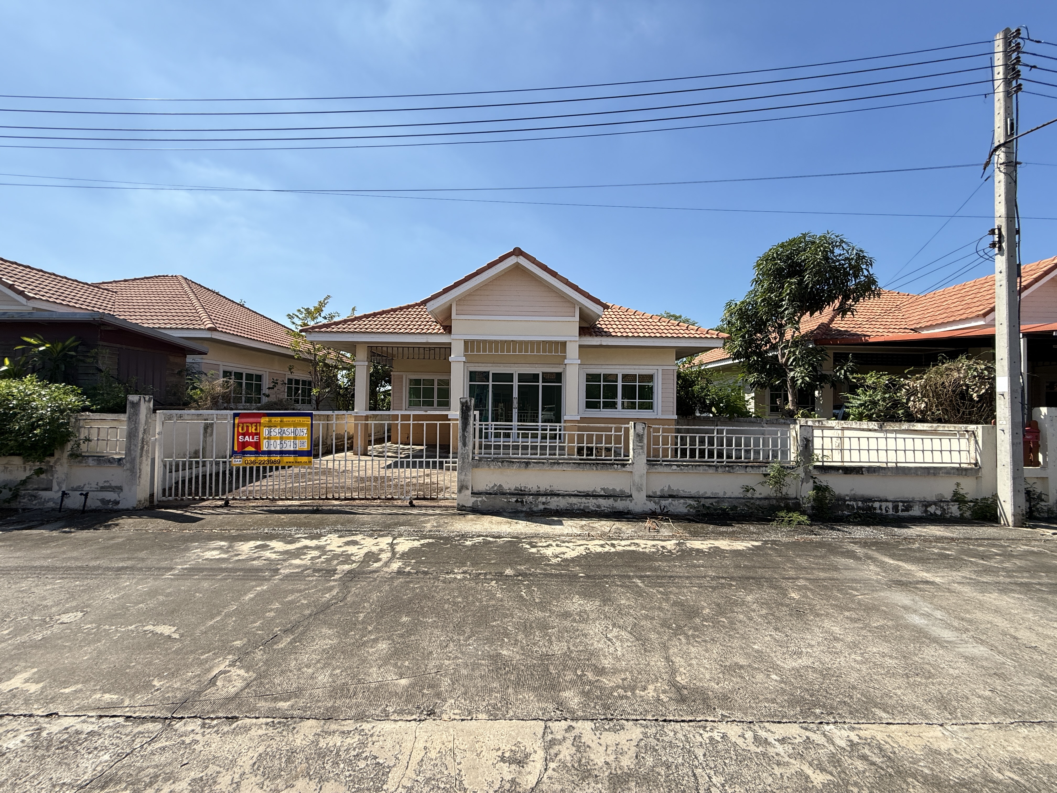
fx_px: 427
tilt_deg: +2.5
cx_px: 528
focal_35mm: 14
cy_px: 396
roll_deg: -0.9
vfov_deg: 85.7
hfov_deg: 102.1
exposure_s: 1/1145
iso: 50
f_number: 2.2
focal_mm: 2.22
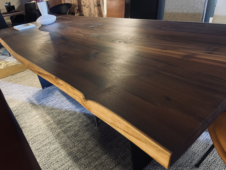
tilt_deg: -29.7
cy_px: 85
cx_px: 113
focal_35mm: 26
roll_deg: +7.0
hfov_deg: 67.3
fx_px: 170
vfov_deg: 53.1
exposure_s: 1/25
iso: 800
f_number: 1.6
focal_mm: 4.2
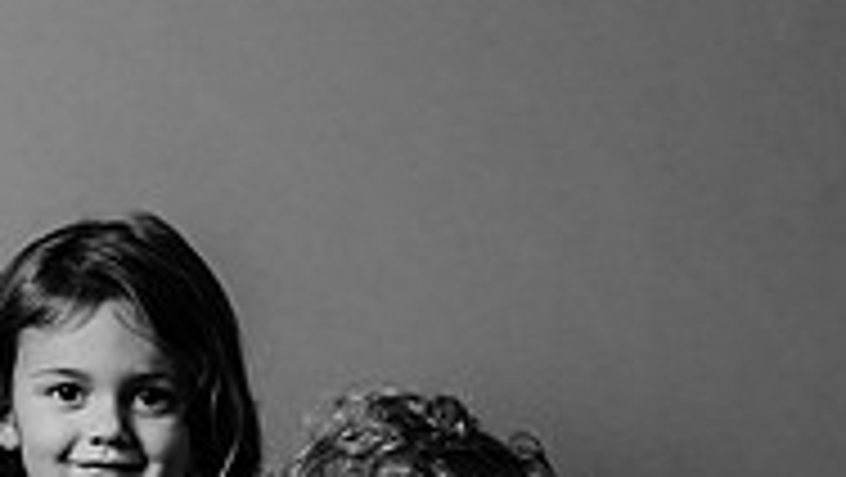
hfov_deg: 13.2
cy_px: 623
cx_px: 104
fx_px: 3636
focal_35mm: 162
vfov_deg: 7.4
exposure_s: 1/160
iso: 250
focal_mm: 50
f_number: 4
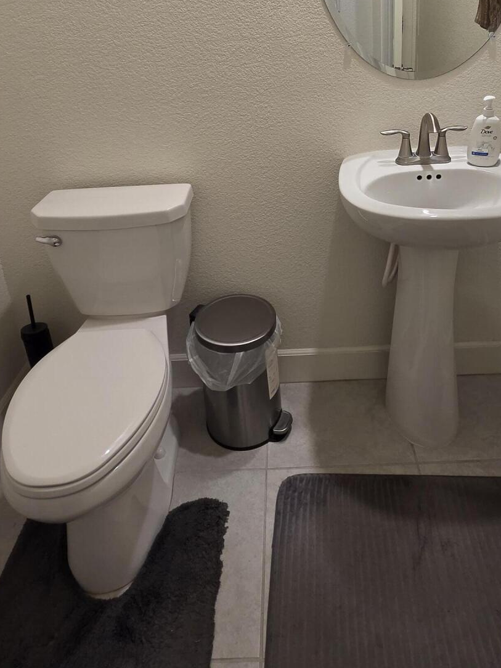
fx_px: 463
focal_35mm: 24
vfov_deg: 66.4
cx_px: 279
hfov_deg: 56.7
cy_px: 155
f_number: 2.2
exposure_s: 1/60
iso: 200
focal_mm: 2.2
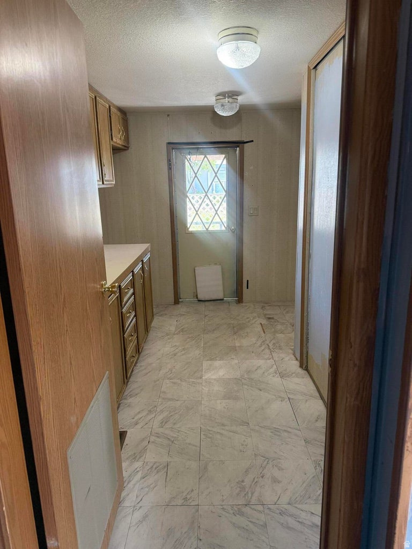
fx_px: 381
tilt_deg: -12.8
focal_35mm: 24
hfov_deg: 56.8
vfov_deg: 71.6
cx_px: 206
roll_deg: +1.3
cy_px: 274
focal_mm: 6.76
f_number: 1.78
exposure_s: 1/120
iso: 400
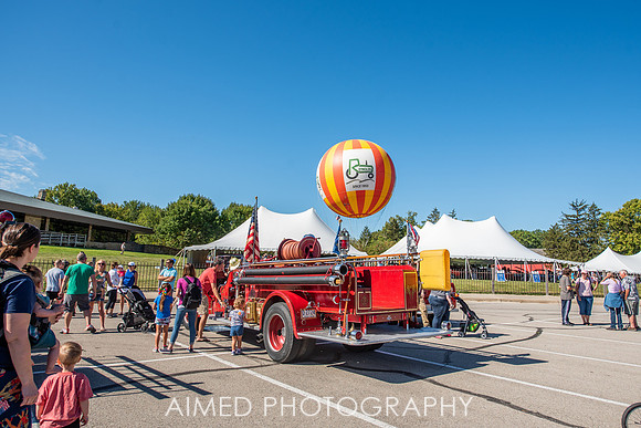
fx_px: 453
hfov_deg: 70.5
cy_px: 201
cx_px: 340
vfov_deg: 50.5
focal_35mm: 25
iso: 100
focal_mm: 24
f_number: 5.6
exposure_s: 1/800
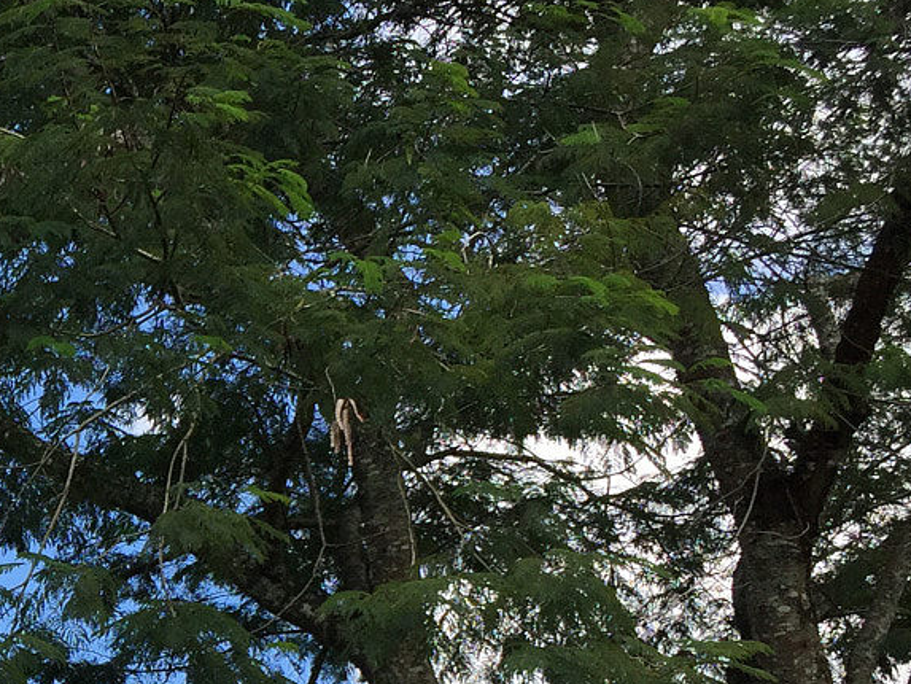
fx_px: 2132
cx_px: -121
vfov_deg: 17.8
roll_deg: -1.5
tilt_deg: +20.3
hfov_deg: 22.6
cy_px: 692
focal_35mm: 81
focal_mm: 4.15
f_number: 2.2
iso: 32
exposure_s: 1/1014
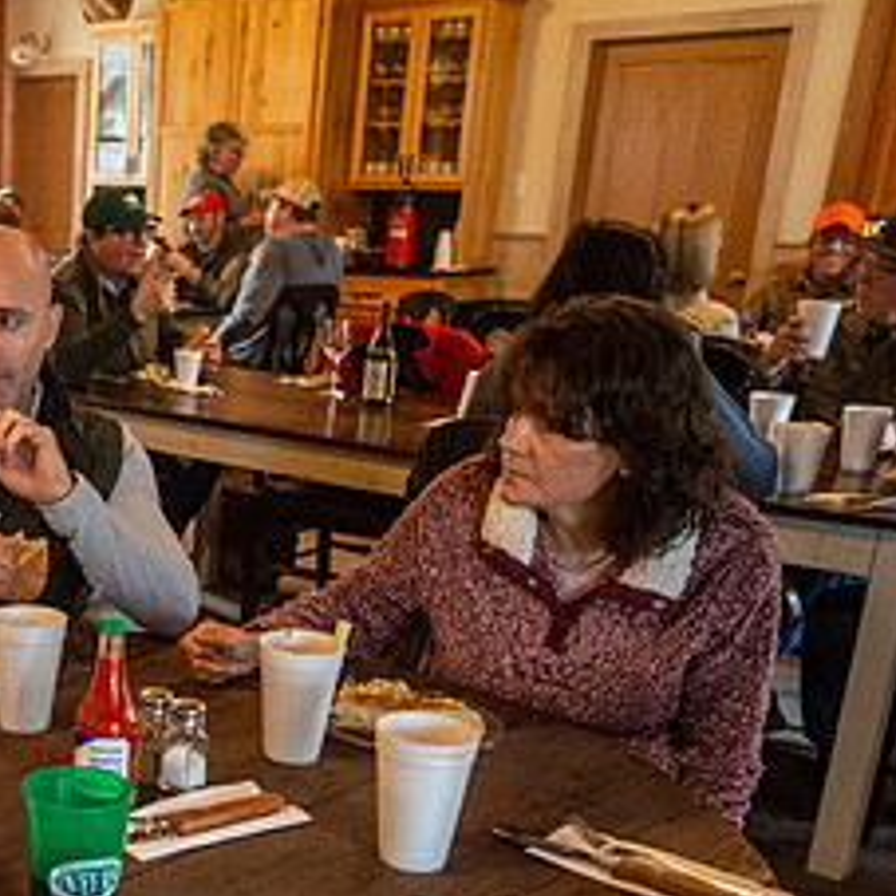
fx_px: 1523
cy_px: 663
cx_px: -99
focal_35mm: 52
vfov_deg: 32.2
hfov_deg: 29.4
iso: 10000
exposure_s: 1/250
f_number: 2.8
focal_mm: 24
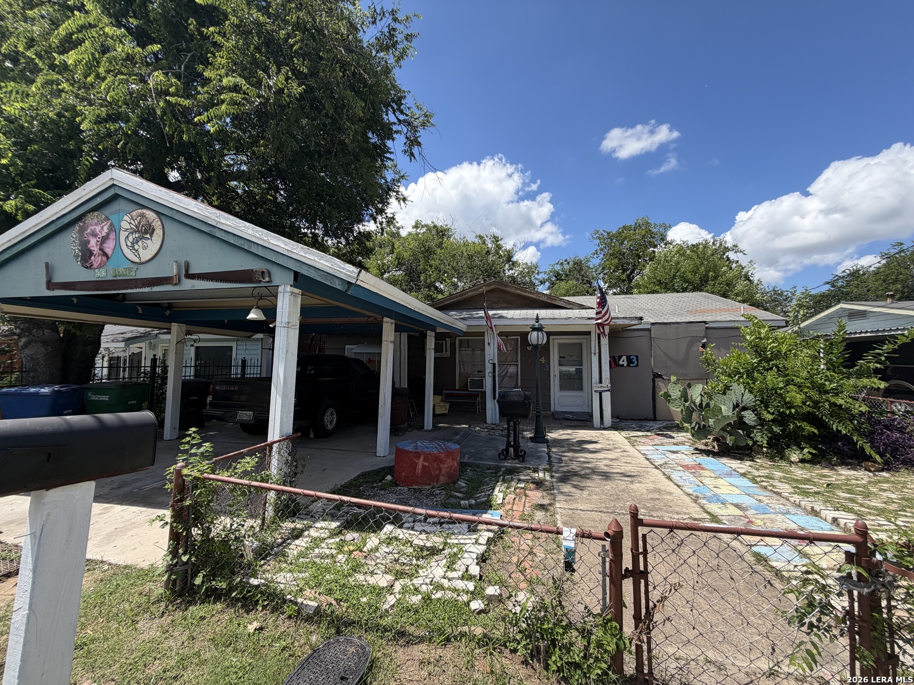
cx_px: 457
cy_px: 342
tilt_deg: +3.9
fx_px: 370
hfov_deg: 102.1
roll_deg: -0.9
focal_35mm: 14
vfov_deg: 85.7
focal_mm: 2.22
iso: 25
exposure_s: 1/770
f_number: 2.2
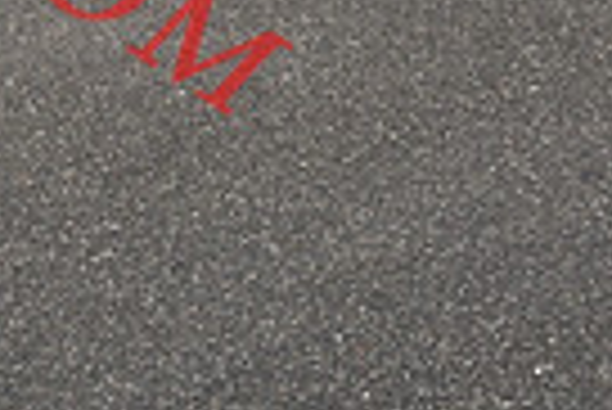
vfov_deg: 6.0
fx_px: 3814
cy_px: -435
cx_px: -526
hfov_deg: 8.8
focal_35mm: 224
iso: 280
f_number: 8
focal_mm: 35
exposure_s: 1/250
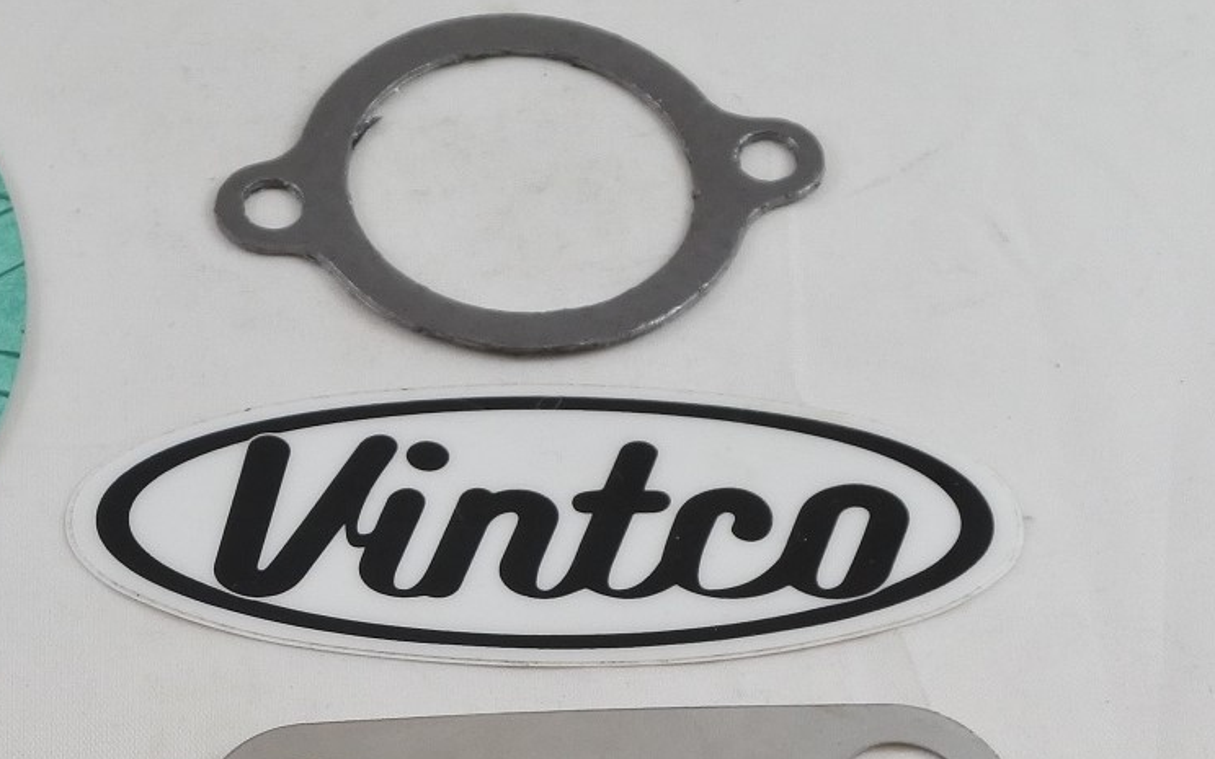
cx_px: 22
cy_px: 745
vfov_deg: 14.2
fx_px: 3013
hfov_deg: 22.0
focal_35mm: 91
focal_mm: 15.3
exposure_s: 1/200
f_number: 4.2
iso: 400
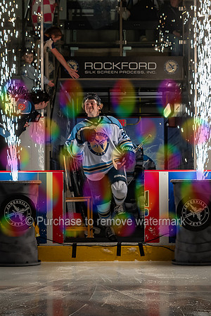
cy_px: 175
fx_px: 812
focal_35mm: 92
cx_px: 109
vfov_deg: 22.0
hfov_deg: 14.8
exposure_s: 1/200
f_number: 3.5
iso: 400
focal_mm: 32
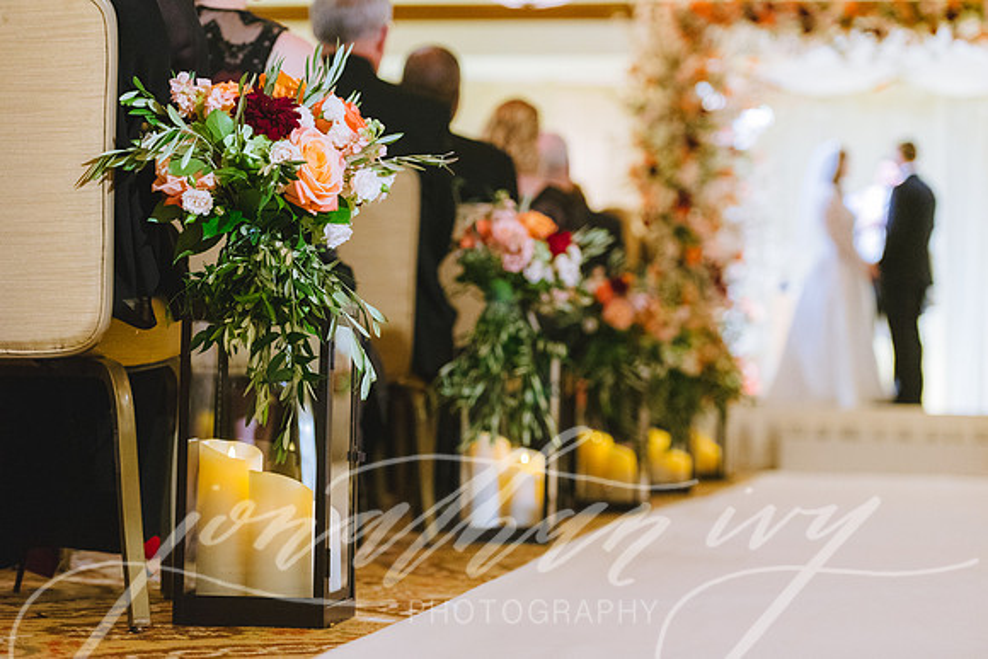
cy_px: 325
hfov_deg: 24.0
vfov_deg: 16.1
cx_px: 482
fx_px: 2324
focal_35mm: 85
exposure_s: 1/125
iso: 3200
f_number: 2.8
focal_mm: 82
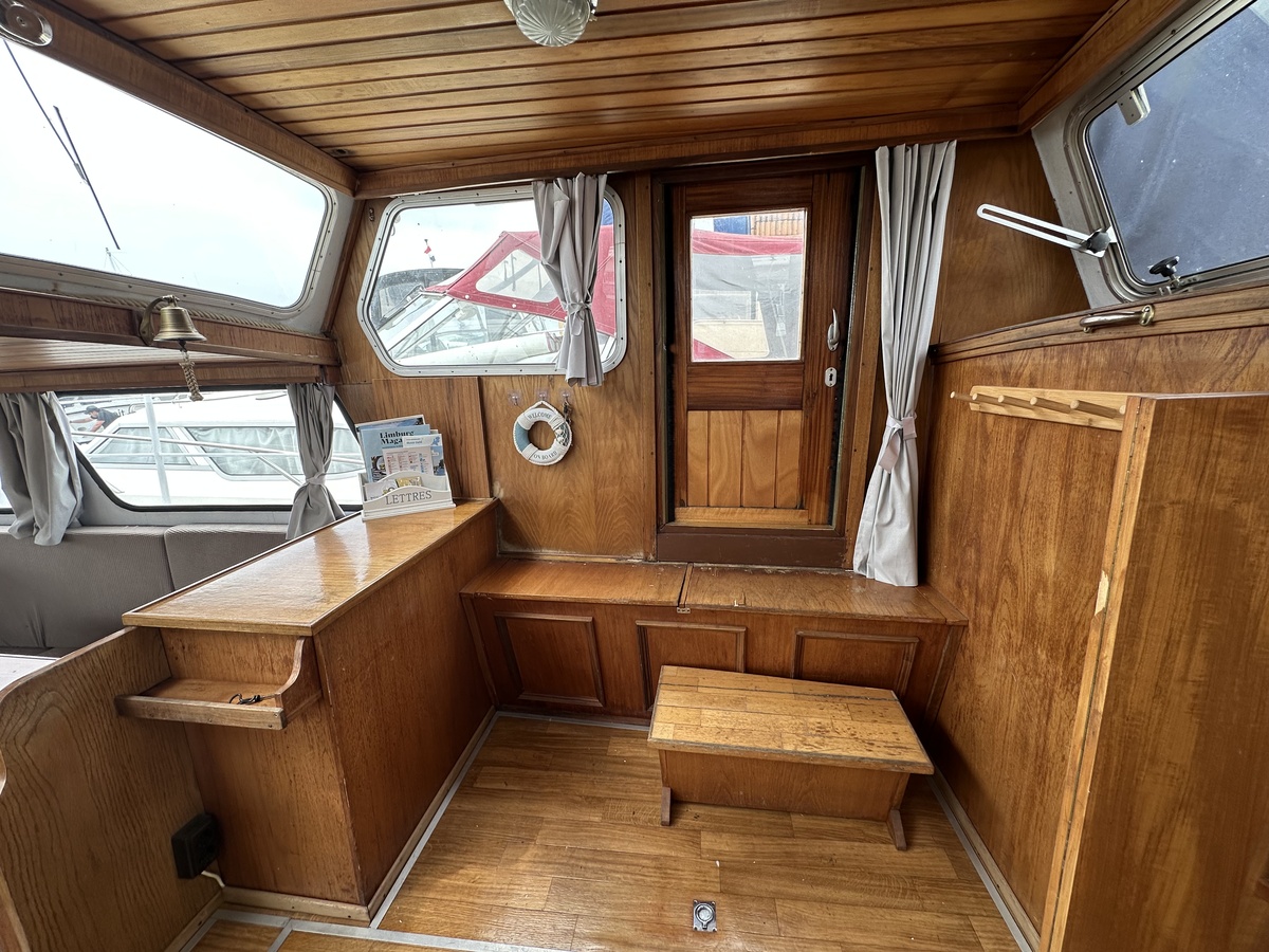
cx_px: 634
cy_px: 476
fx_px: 513
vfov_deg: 85.7
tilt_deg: -14.3
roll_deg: +2.0
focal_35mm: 14
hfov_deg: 102.1
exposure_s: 1/185
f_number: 2.2
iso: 40
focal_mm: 2.22
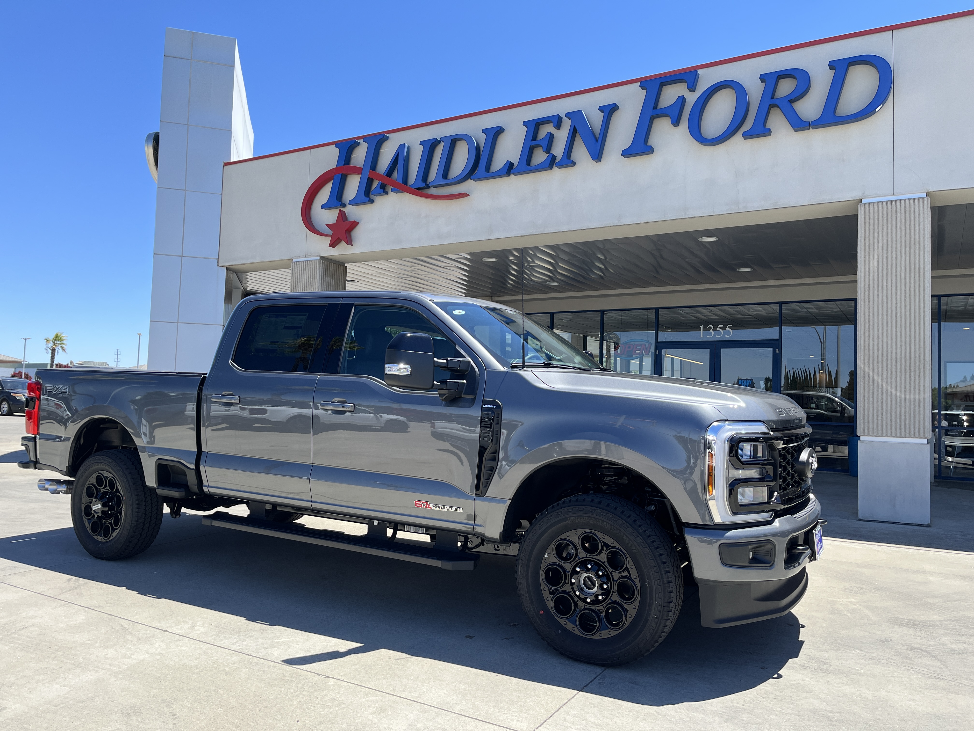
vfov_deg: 53.1
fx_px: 732
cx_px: 487
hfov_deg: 67.3
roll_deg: -1.1
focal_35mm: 26
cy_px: 366
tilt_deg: +2.5
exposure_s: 1/1497
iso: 50
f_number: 1.6
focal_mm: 5.1
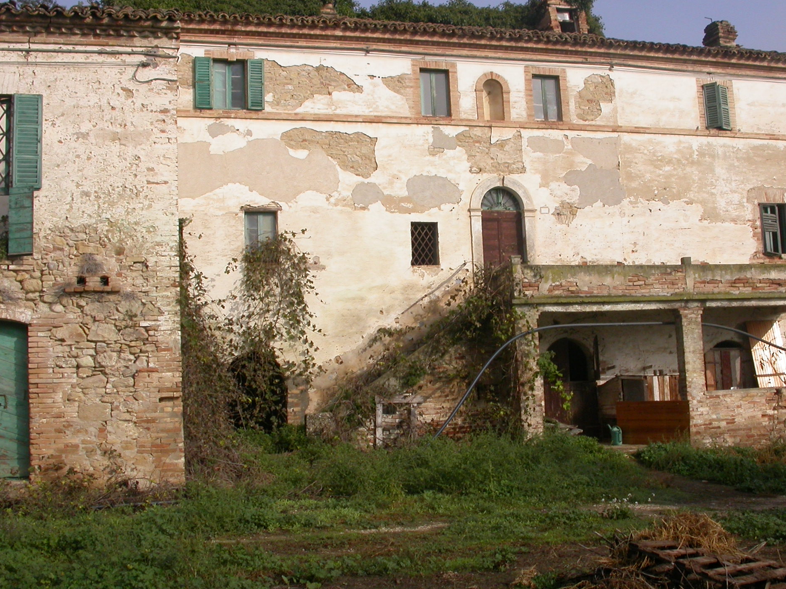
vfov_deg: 31.5
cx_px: 453
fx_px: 1045
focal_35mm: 46
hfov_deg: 41.1
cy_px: 276
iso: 100
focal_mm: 7.85
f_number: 7.5
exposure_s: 1/411
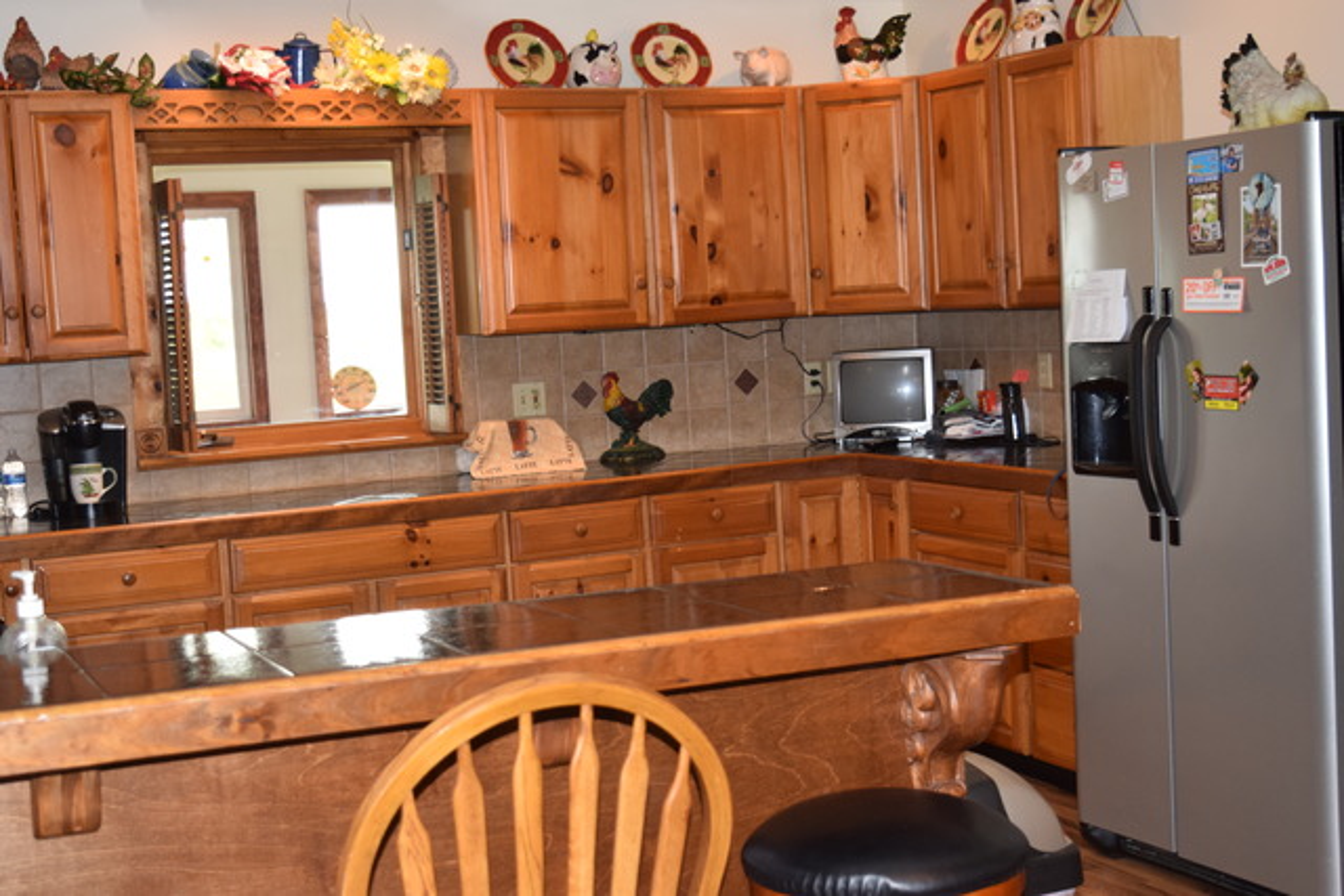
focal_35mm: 52
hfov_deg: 37.8
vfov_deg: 25.8
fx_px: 1960
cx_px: 672
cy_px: 448
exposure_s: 1/125
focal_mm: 35
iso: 800
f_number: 5.6
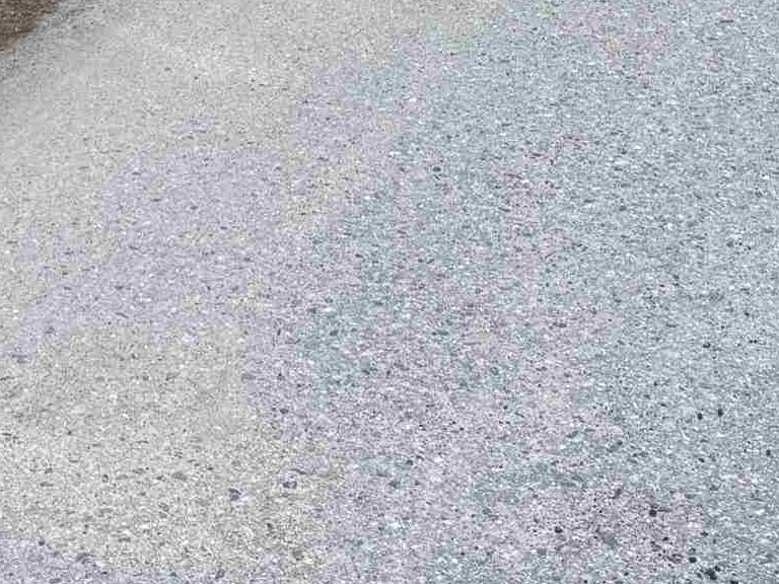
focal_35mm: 96
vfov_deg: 13.5
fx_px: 2160
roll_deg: -1.3
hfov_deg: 20.4
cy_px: -532
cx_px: 247
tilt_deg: -7.5
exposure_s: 1/121
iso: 64
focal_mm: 6.76
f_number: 1.78
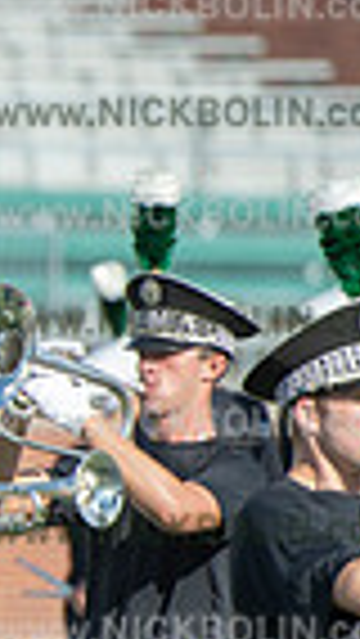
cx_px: -644
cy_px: 423
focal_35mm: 856
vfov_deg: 2.5
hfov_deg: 1.4
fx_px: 14509
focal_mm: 200
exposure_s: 1/2000
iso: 160
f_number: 2.8
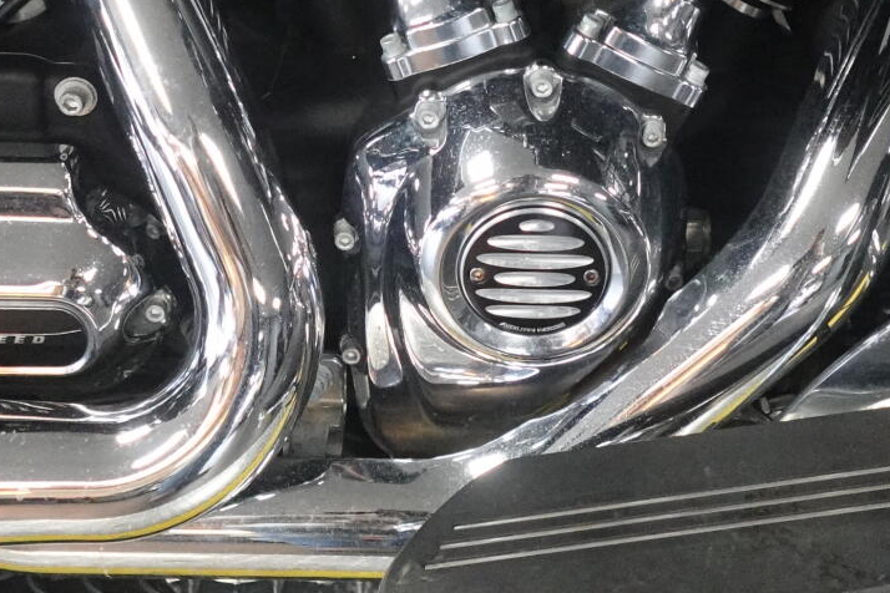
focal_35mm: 56
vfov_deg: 22.7
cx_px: 492
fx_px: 1384
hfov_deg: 35.6
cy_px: -72
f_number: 2
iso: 3200
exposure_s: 1/250
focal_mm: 7.6
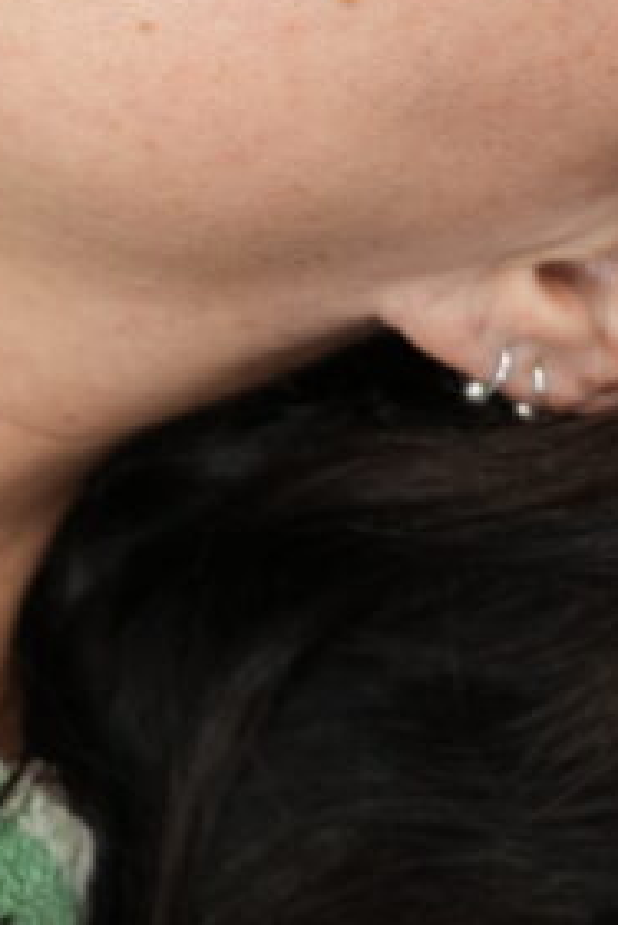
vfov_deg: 13.3
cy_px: -605
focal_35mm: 142
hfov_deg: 9.6
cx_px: -31
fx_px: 3659
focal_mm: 38.9
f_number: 4
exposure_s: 1/160
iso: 1250
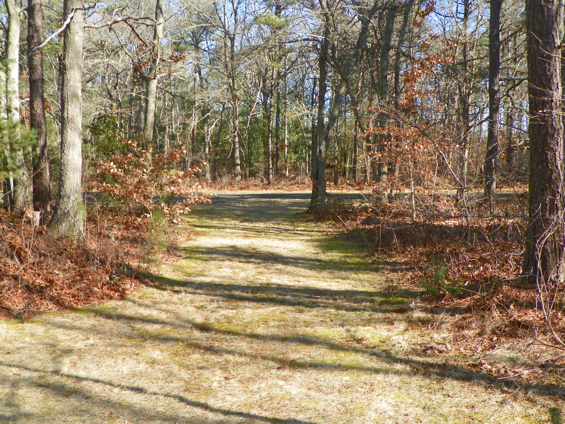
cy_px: 212
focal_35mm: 41
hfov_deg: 45.8
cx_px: 282
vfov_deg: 35.1
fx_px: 669
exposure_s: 1/160
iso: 64
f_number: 4
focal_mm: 7.3
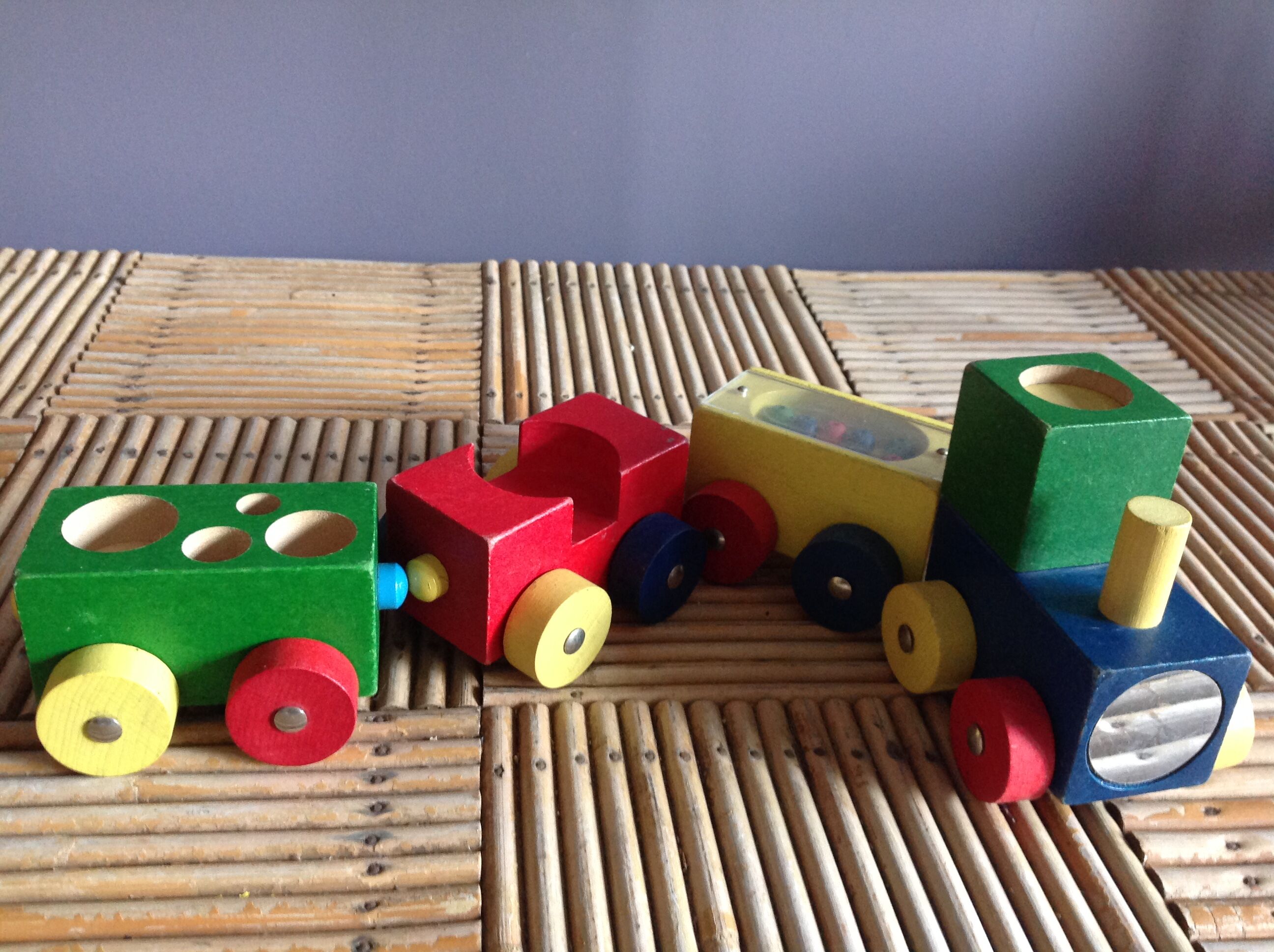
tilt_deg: -29.5
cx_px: 637
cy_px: 476
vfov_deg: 40.6
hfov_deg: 52.7
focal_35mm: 35
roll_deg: -4.9
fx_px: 1286
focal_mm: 4.28
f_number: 2.4
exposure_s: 1/15
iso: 200
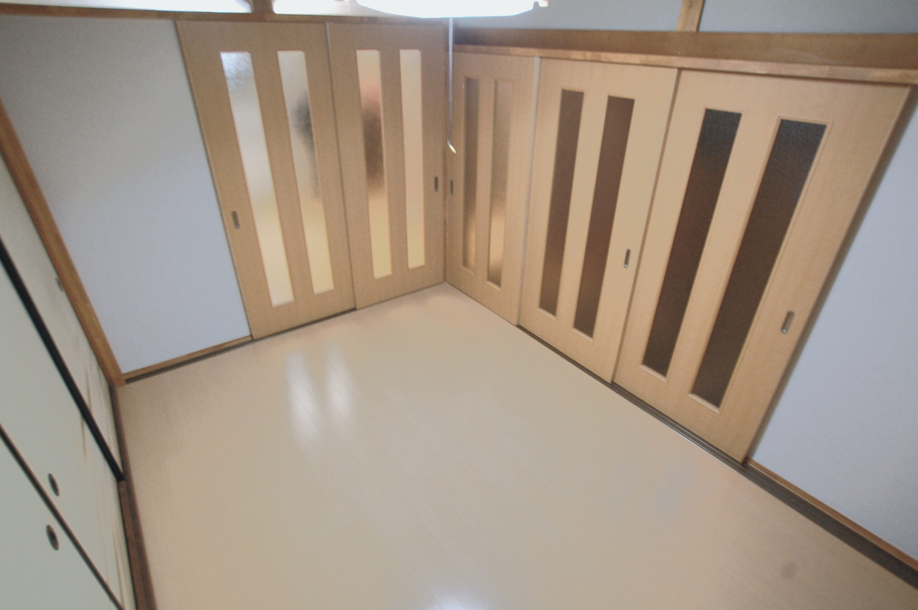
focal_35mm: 18
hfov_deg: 90.1
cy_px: 305
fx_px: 459
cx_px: 459
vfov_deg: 67.3
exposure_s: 1/15
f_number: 4.8
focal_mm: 12
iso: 800
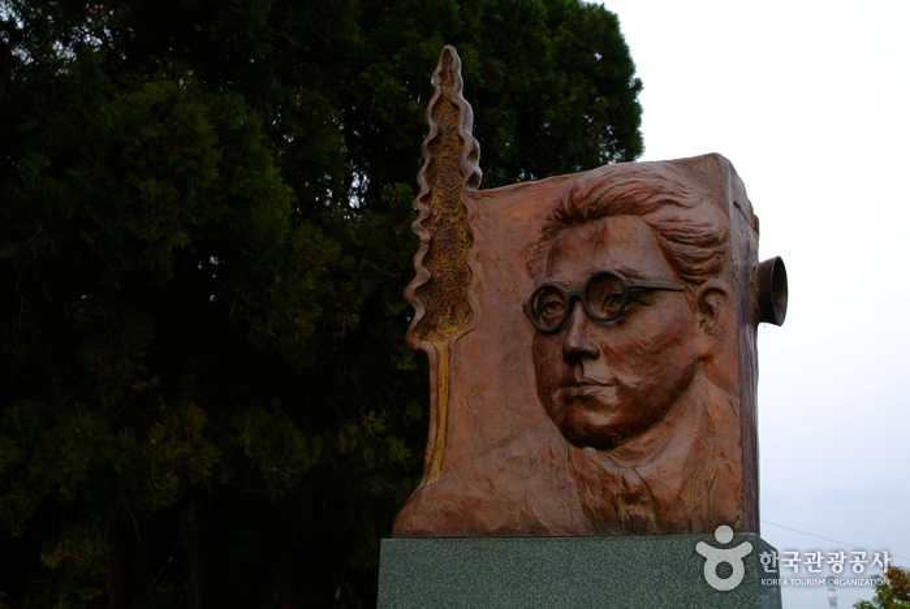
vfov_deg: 35.2
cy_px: 304
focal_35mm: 38
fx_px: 962
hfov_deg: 50.6
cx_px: 455
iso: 100
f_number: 9.5
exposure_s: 1.5
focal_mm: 25
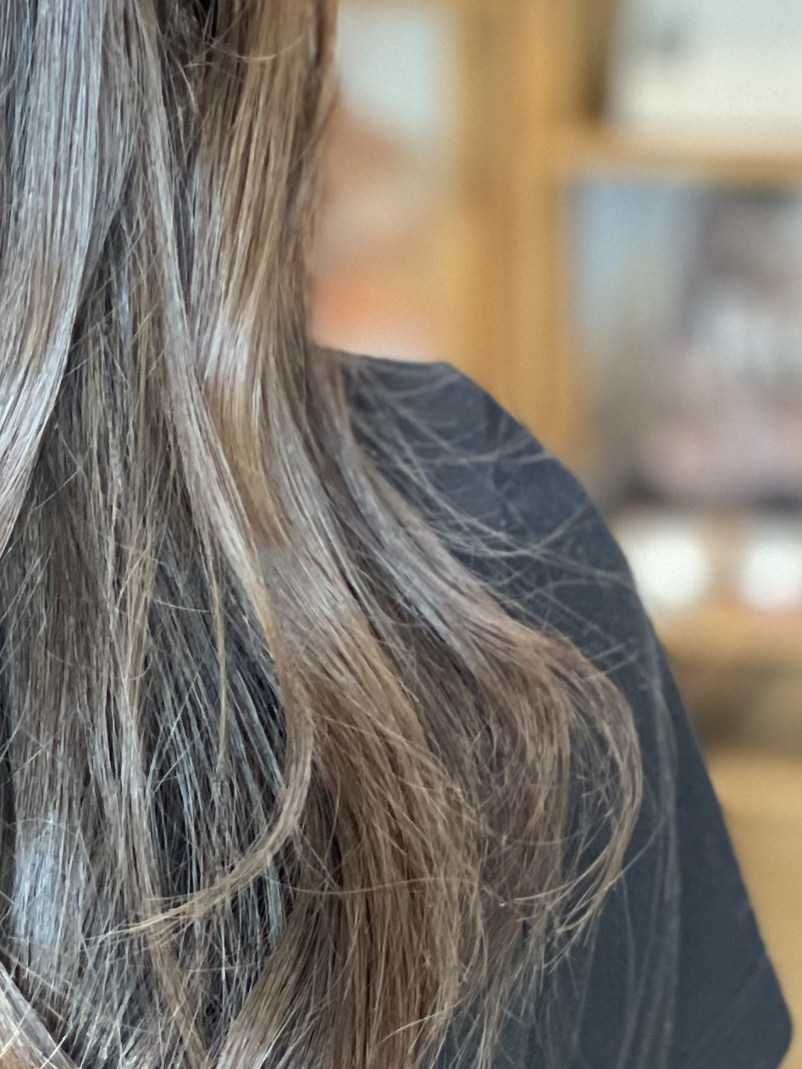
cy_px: 107
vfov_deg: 11.8
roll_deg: +1.4
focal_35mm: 166
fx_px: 5129
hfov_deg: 8.7
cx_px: -418
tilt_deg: -4.0
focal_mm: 6
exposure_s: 1/40
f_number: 2
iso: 250
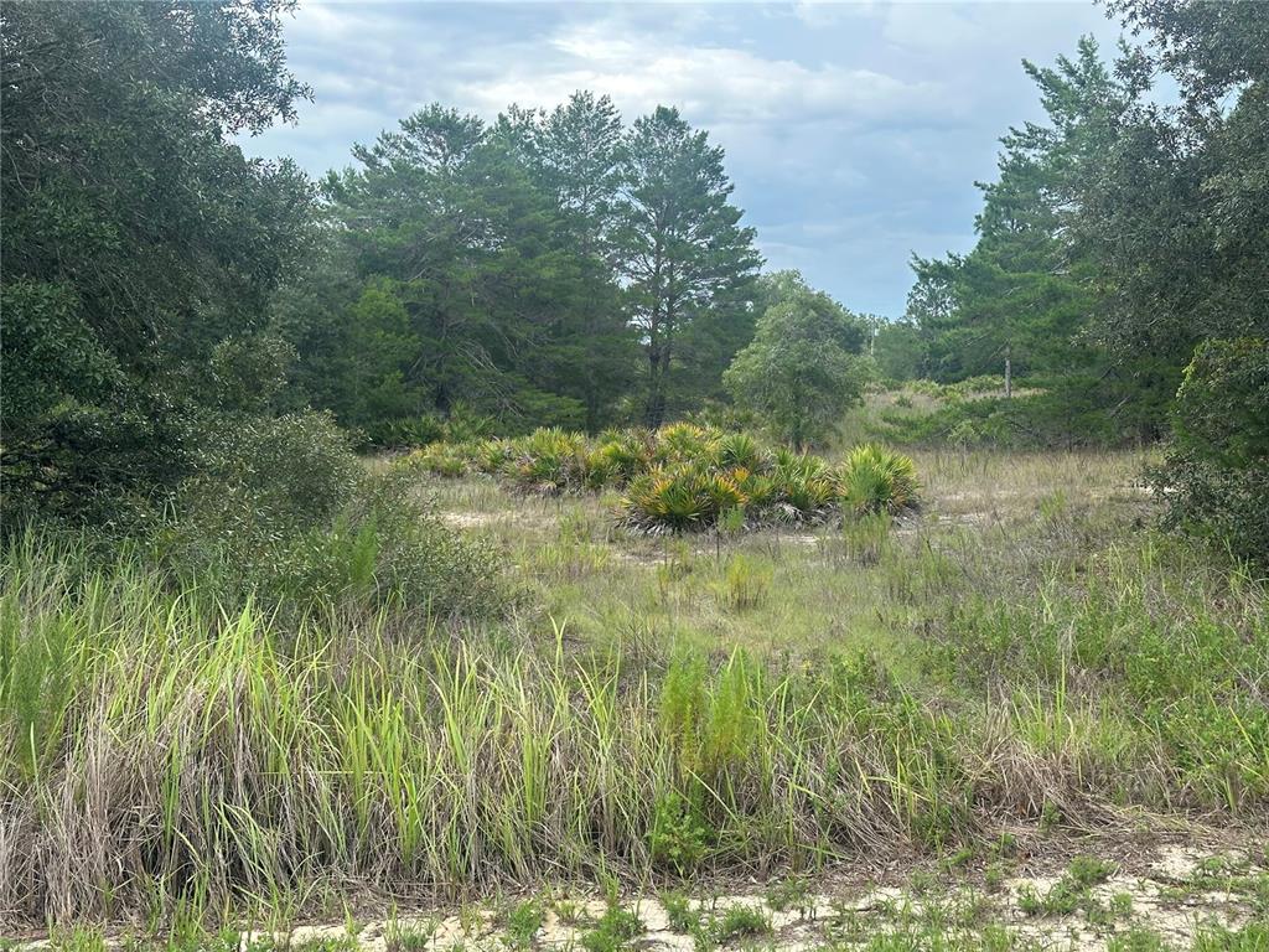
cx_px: 634
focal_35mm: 48
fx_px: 1760
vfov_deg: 30.3
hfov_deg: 39.7
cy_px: 476
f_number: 1.78
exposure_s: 1/919
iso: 64
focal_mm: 6.86
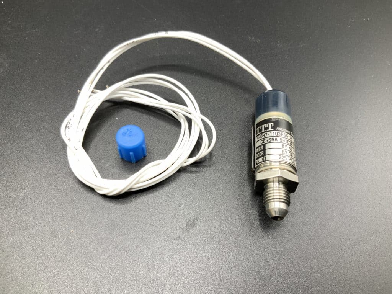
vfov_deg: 48.2
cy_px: 147
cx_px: 196
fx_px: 328
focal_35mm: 29
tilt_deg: -59.3
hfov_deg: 61.7
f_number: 1.8
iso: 25
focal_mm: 3
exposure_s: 1/120
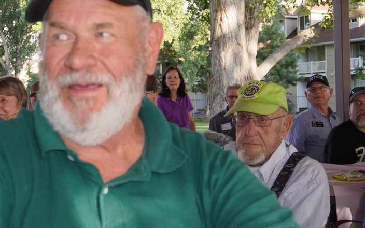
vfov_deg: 17.8
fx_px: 726
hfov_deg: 27.5
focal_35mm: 73
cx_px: 63
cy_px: 95
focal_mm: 28
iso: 100
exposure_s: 1/80
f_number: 5.6
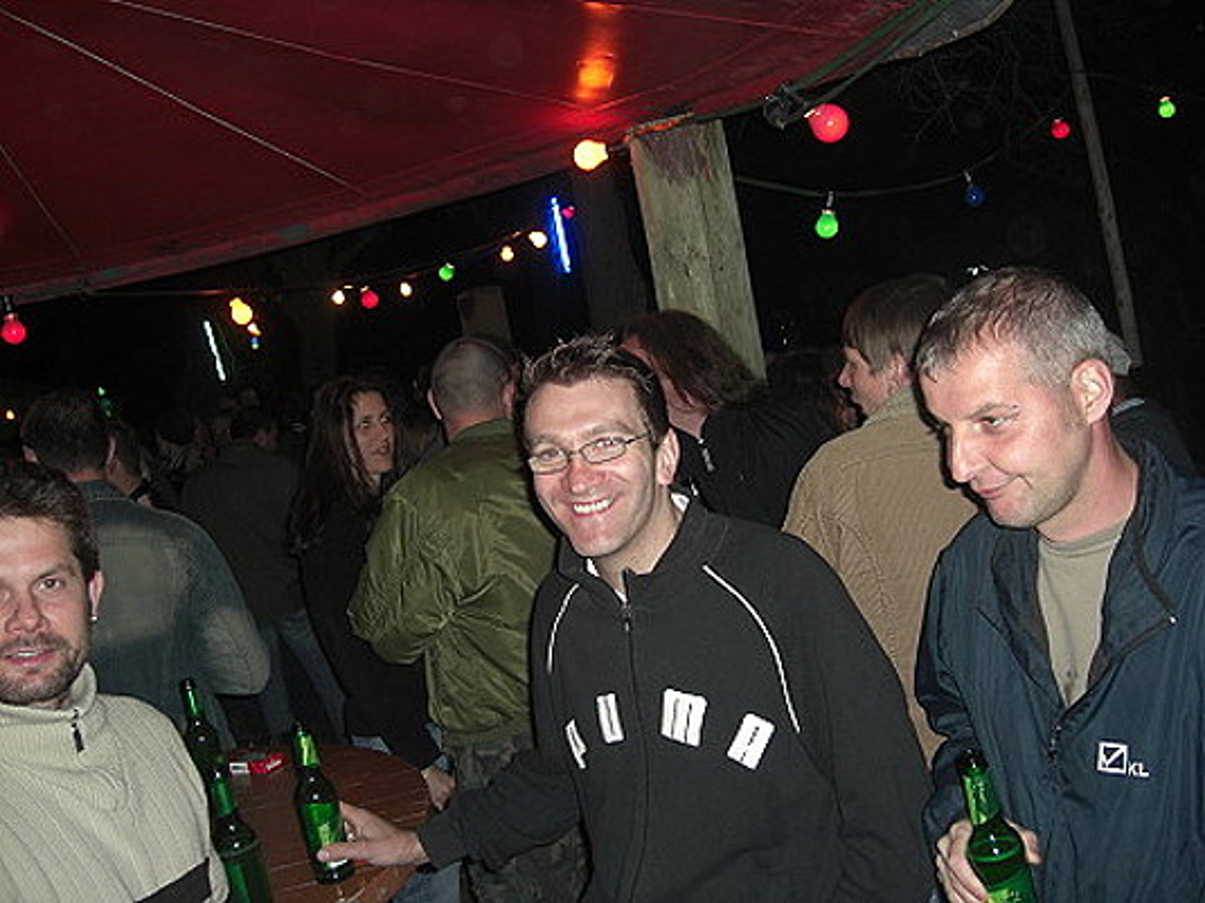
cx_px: 602
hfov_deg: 49.0
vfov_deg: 37.7
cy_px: 452
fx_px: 1323
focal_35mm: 38
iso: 200
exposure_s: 1/60
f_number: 2.8
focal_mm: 7.9
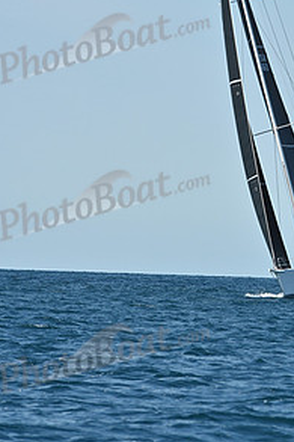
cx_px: 289
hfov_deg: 3.5
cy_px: 103
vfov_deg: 5.2
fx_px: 4856
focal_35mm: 396
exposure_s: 1/1000
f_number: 10
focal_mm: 200
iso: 320
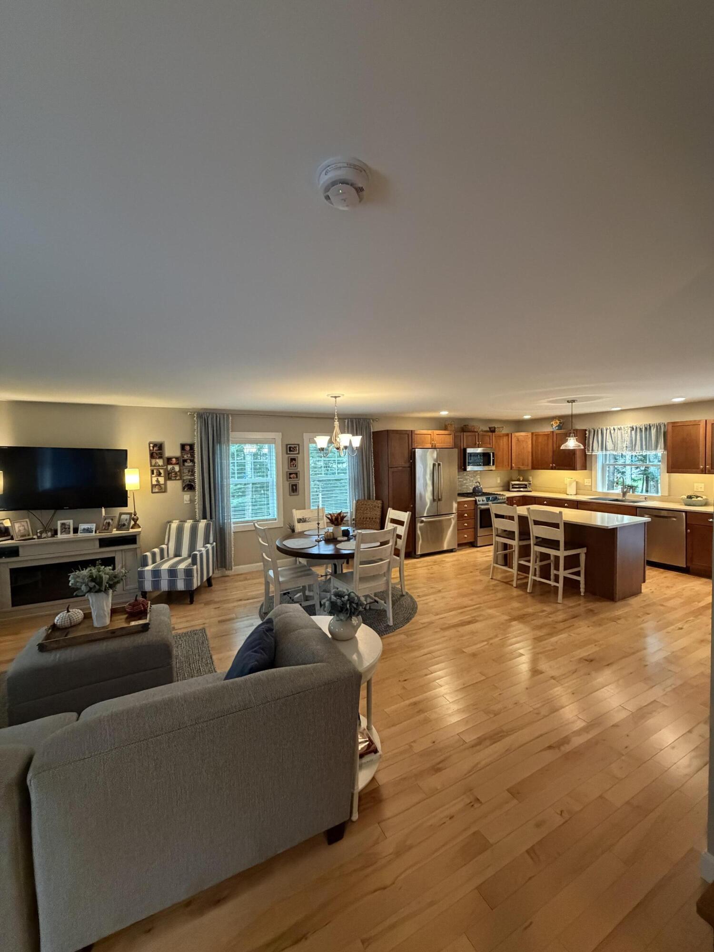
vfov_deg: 102.1
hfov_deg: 85.7
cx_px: 357
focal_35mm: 14
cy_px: 476
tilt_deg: -2.5
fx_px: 385
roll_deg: +1.1
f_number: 2.2
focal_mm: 2.22
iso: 800
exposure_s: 1/60
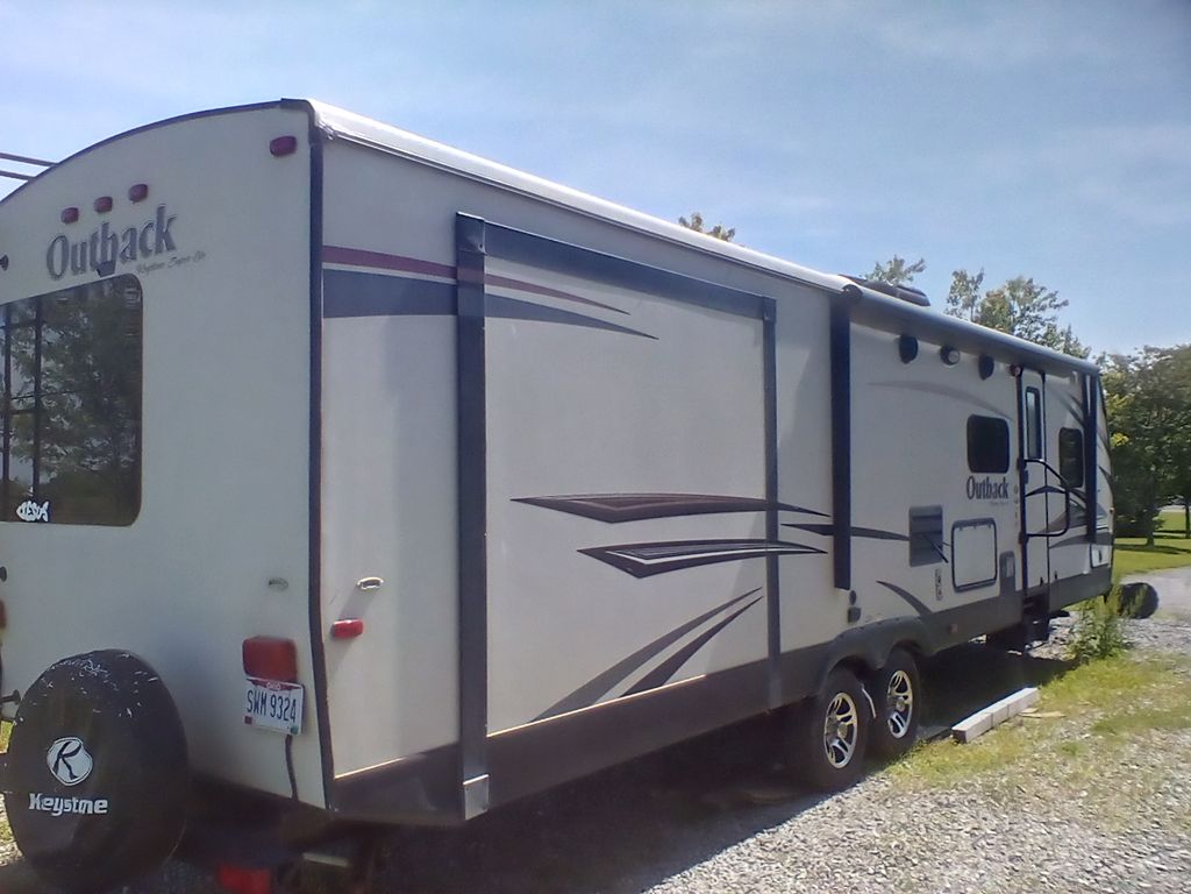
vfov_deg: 45.4
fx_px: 1067
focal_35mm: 31
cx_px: 596
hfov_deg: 58.4
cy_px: 447
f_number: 2.4
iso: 103
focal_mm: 2.38
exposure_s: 1/6211
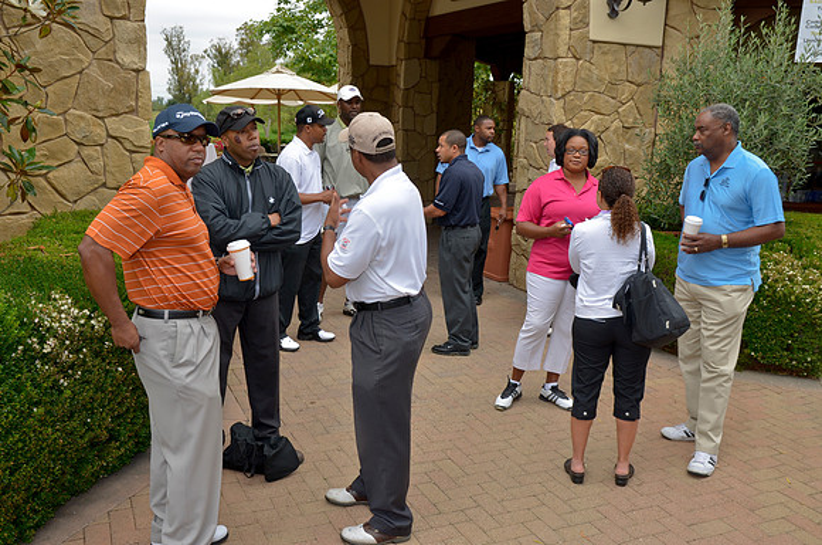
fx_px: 752
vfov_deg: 39.8
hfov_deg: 57.3
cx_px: 411
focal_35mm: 33
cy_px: 272
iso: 100
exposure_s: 1/80
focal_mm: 22
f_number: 8
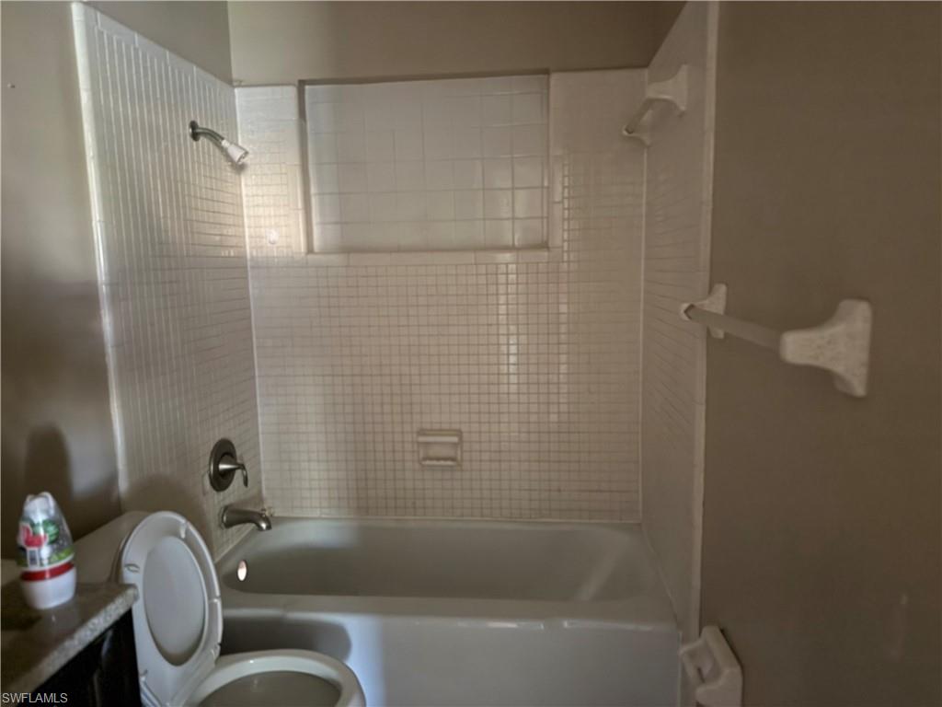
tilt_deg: -7.7
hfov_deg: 71.6
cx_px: 471
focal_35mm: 24
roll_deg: +0.7
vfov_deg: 56.8
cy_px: 354
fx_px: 653
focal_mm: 6.76
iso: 1250
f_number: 1.78
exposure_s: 1/16
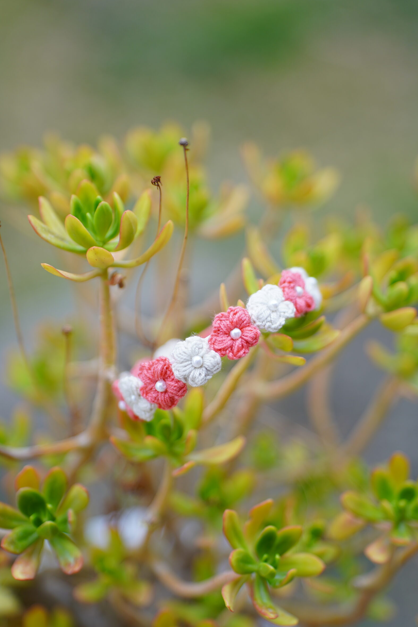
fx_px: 662
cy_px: 340
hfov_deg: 35.1
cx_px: 214
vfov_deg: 50.6
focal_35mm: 38
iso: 125
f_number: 1.4
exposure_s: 1/500
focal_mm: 35
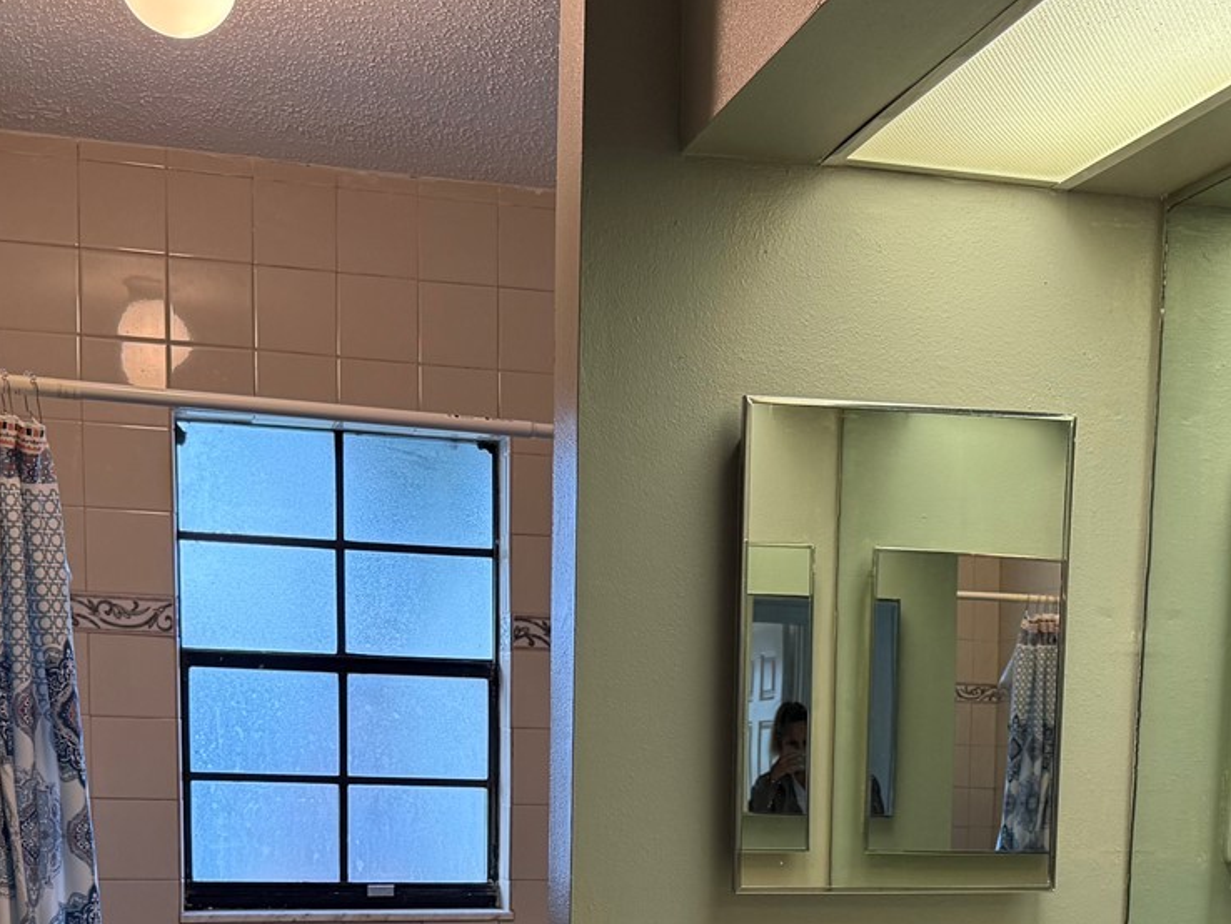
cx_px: 701
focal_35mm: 52
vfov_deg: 26.4
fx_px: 1850
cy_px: 941
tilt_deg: -6.0
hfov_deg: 36.7
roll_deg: -1.3
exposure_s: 1/153
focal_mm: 6.76
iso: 200
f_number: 1.78
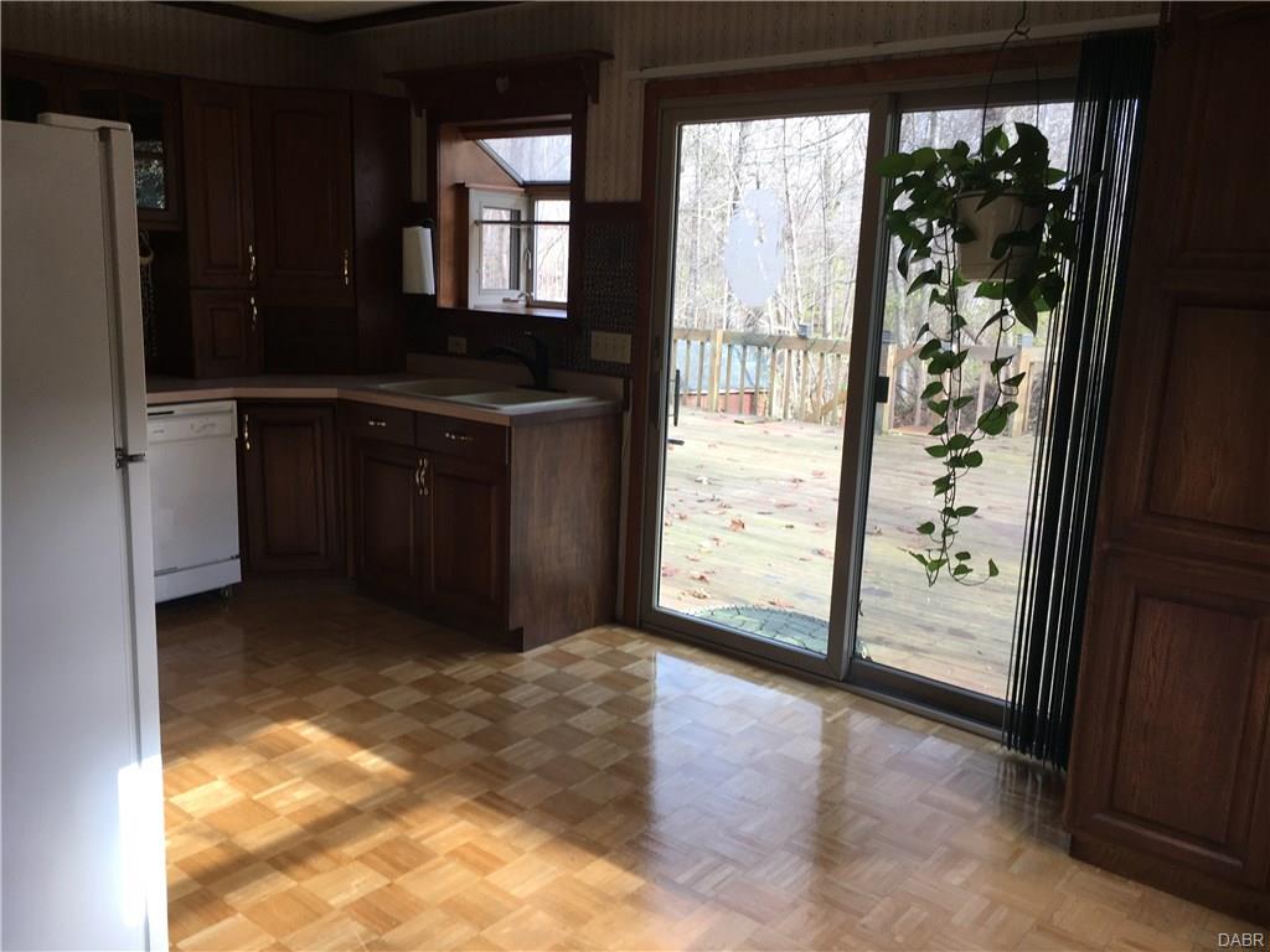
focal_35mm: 29
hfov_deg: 61.7
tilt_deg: -10.3
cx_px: 635
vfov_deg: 48.2
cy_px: 476
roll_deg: -2.7
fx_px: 1064
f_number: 2.2
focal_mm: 4.15
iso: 25
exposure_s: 1/60
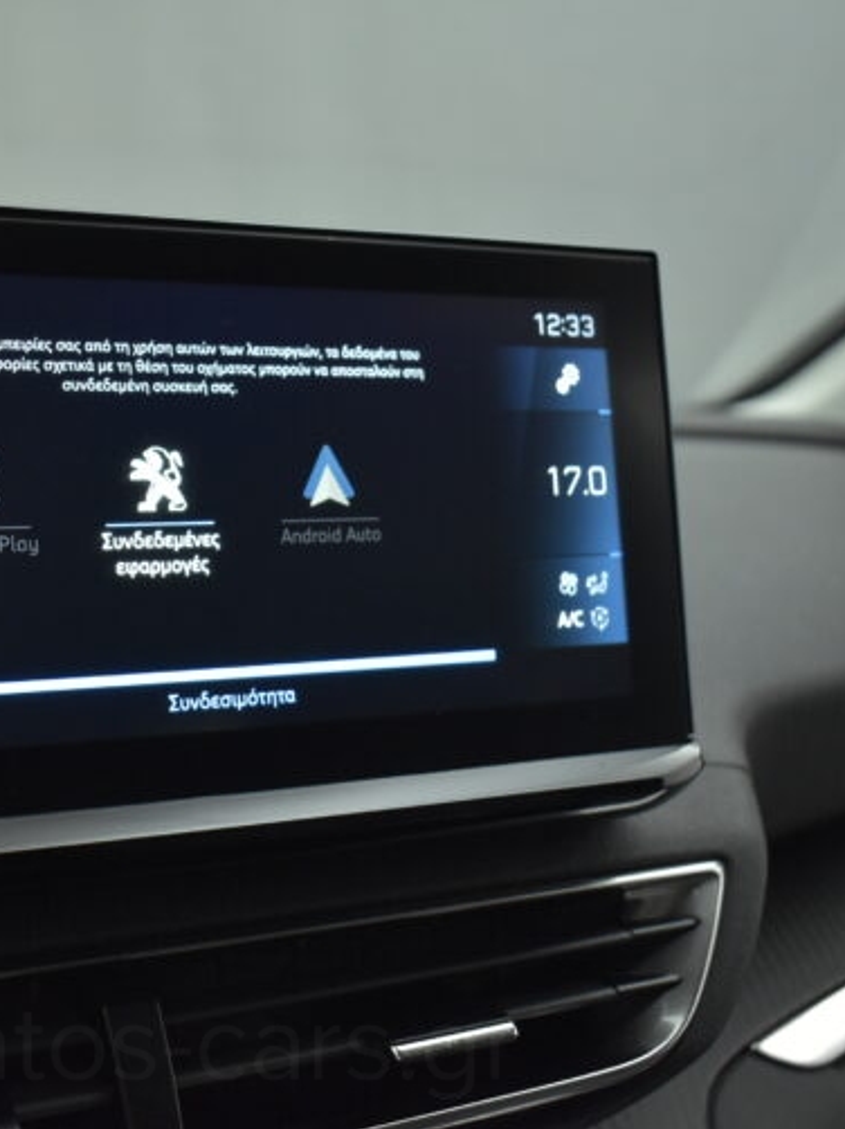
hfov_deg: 26.4
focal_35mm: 53
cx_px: 58
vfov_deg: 36.2
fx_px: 1726
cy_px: 554
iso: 1600
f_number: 4
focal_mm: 24
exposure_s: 1/125
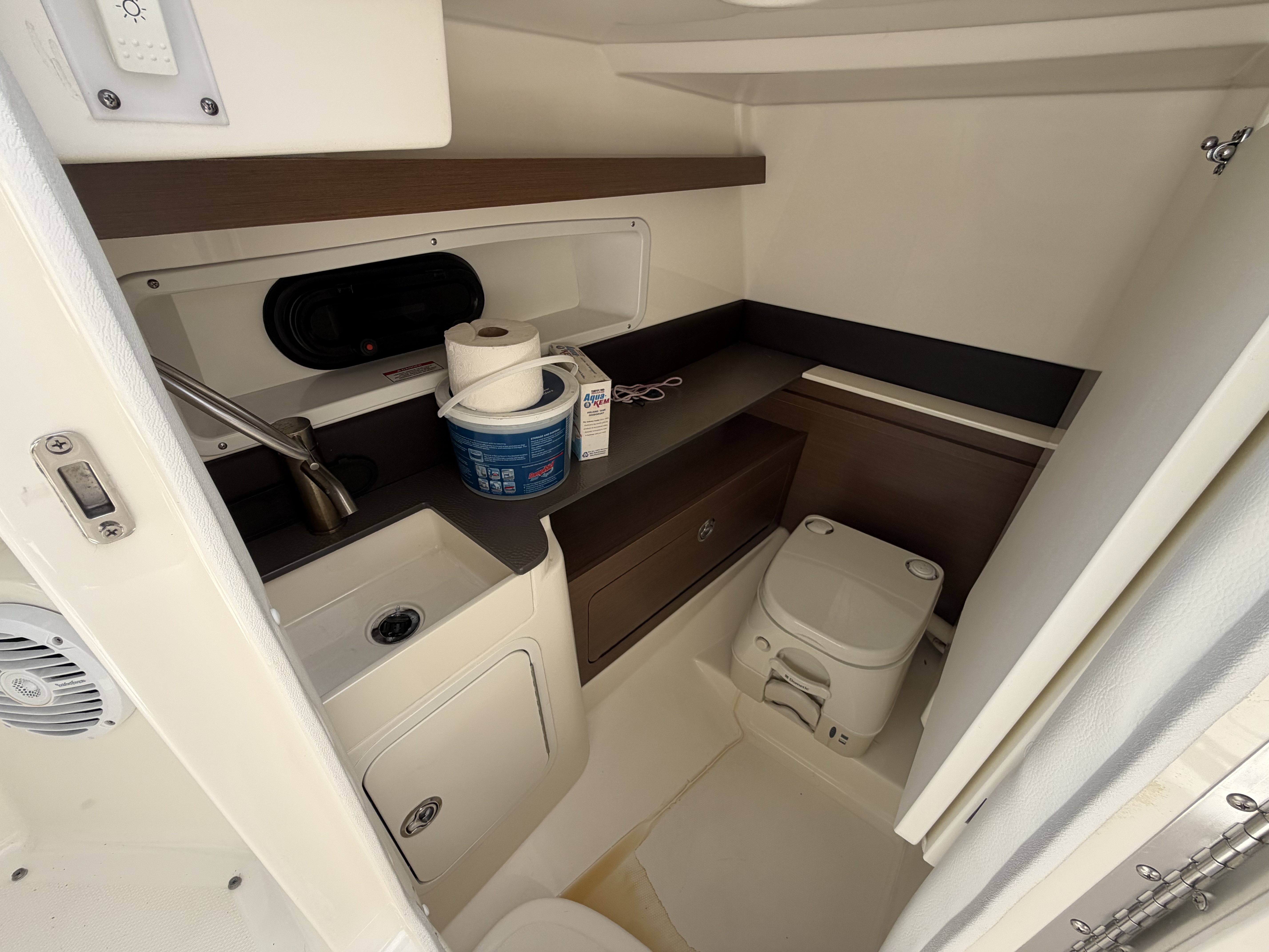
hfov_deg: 102.1
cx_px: 634
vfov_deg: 85.7
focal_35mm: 14
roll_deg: -3.0
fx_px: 513
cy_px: 476
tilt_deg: -33.5
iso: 50
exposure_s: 1/502
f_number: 2.2
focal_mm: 2.22
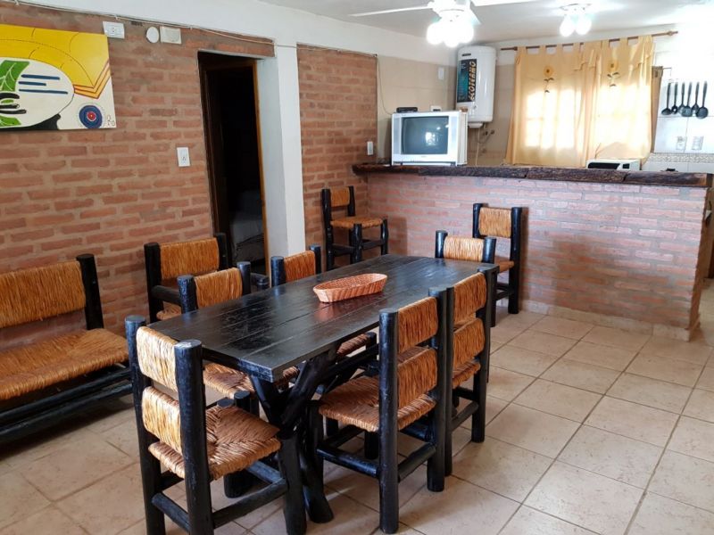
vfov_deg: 53.1
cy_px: 268
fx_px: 536
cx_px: 357
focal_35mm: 26
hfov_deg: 67.3
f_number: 1.7
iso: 160
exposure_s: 1/33
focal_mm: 4.3
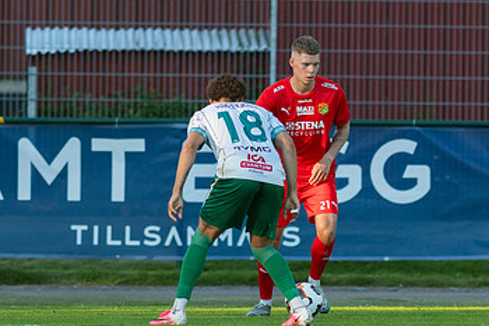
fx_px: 10250
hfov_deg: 2.7
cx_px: 324
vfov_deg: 1.8
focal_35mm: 755
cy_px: 146
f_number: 3.2
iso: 640
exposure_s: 1/1600
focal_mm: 300
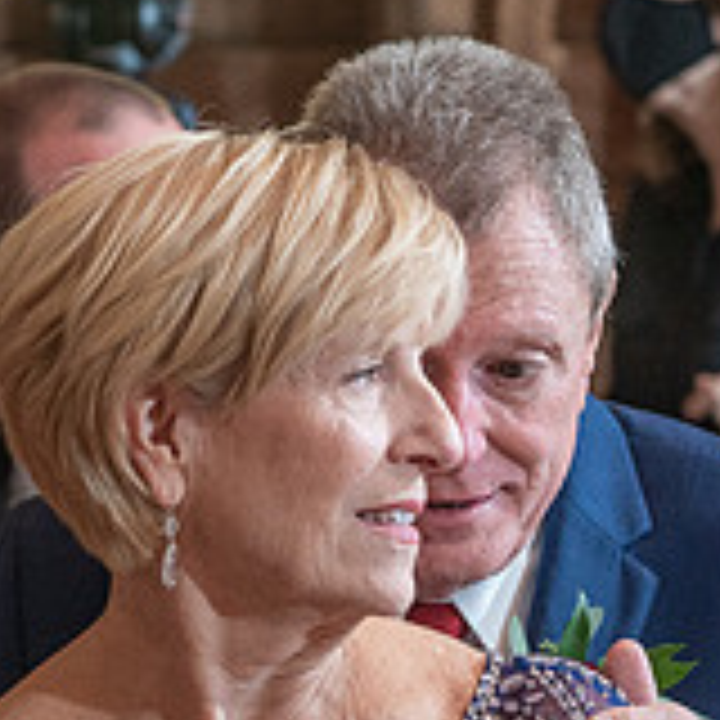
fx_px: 6071
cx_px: 400
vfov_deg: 6.7
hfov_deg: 6.8
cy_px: 935
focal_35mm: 258
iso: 2000
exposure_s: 1/200
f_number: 4
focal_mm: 70
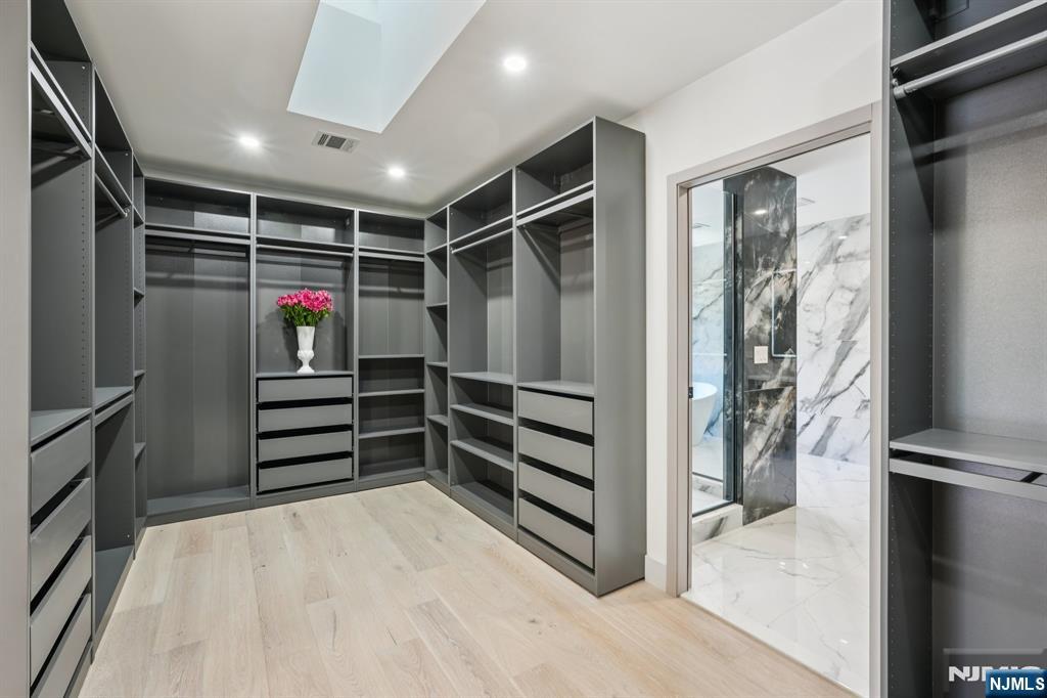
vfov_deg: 73.7
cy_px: 349
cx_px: 524
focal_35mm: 16
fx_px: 465
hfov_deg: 96.8
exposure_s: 1/3.33
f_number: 9
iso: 400
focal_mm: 16
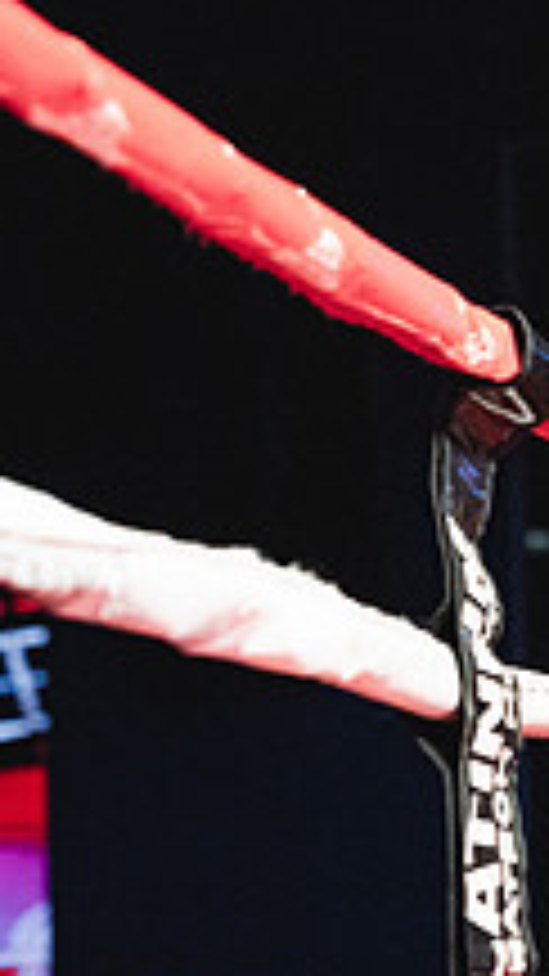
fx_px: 3625
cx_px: 963
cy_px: 600
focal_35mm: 140
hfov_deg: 8.4
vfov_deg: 15.3
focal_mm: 50
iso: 4000
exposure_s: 1/1000
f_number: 2.8
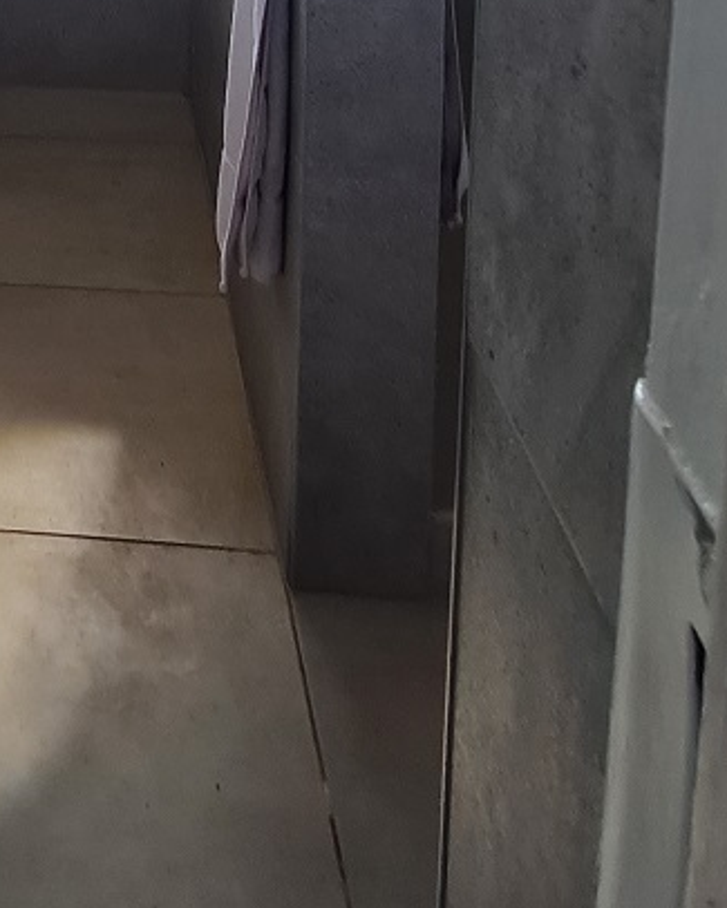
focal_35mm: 40
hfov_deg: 33.1
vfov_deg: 33.6
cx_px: -56
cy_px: -266
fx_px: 1075
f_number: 2.2
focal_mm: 2.2
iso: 100
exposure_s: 1/100
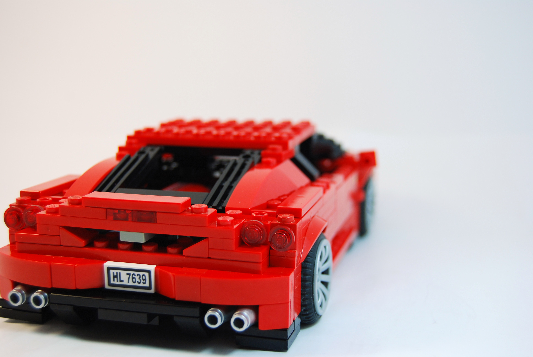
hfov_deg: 37.8
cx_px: 266
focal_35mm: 52
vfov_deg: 25.8
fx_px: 778
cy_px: 178
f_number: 5
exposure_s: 1/100
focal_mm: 35
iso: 200
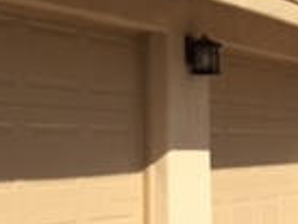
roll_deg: -1.0
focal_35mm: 135
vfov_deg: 11.0
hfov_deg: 13.1
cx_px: 546
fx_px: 1163
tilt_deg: +1.1
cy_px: 124
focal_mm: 4.15
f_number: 2.2
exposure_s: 1/2825
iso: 32
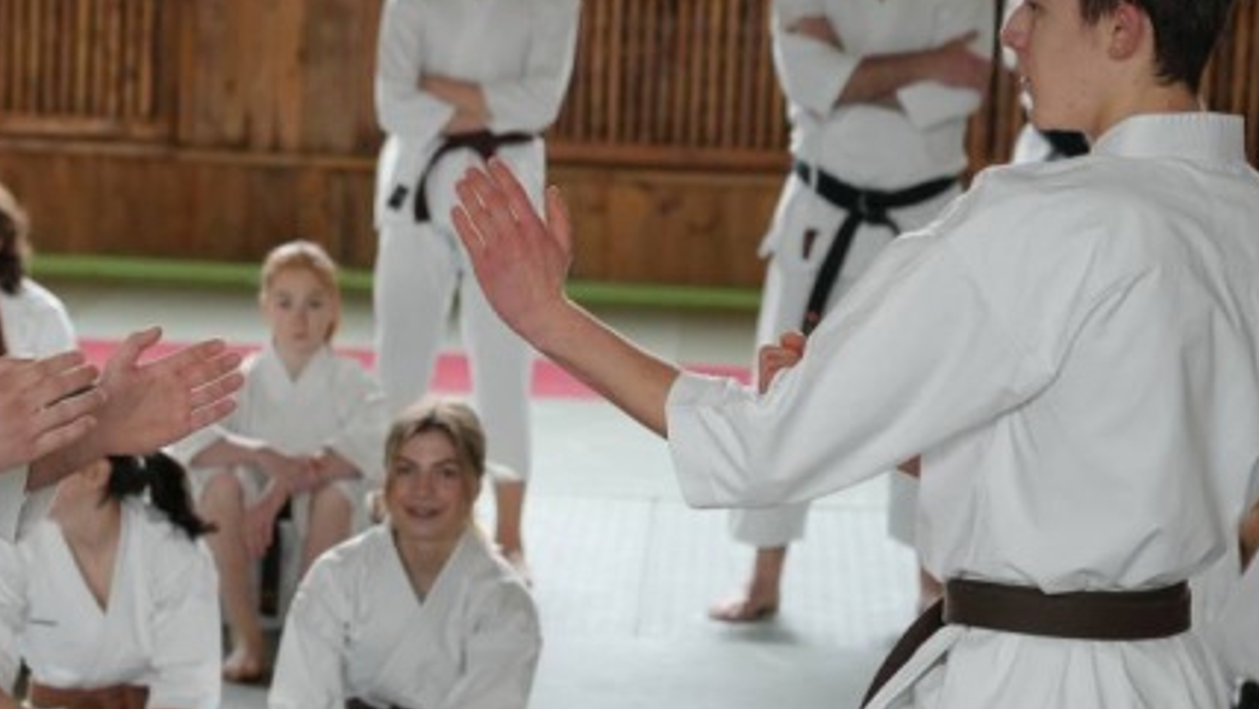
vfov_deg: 8.7
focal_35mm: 139
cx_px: 238
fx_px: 4641
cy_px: 484
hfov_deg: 15.3
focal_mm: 71
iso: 2000
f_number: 4
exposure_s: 1/160
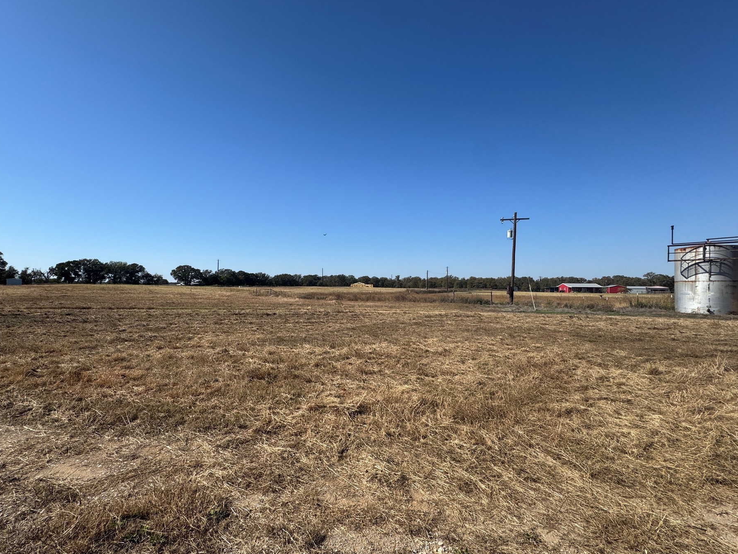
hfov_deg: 94.0
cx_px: 325
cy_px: 289
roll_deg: -0.7
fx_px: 341
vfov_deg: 78.1
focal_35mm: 16
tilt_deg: -0.3
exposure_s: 1/2674
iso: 50
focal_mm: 2.22
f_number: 2.2
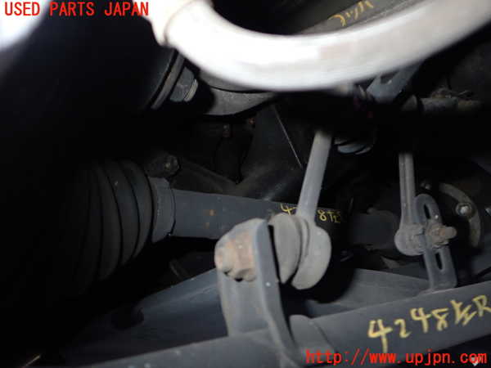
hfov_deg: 60.0
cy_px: 184
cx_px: 246
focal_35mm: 30
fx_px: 426
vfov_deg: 46.8
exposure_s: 1/30
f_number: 6.3
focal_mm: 5.4
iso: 250
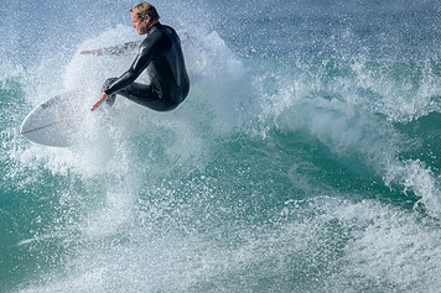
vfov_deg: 1.1
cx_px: 89
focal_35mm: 1305
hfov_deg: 1.6
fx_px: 15978
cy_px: 104
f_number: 6.3
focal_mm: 800
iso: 400
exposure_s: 1/2500
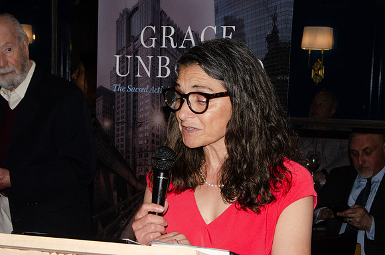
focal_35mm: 93
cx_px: 192
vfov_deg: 14.6
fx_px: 992
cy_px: 128
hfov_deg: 22.0
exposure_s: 1/160
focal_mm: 62
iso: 2500
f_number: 20
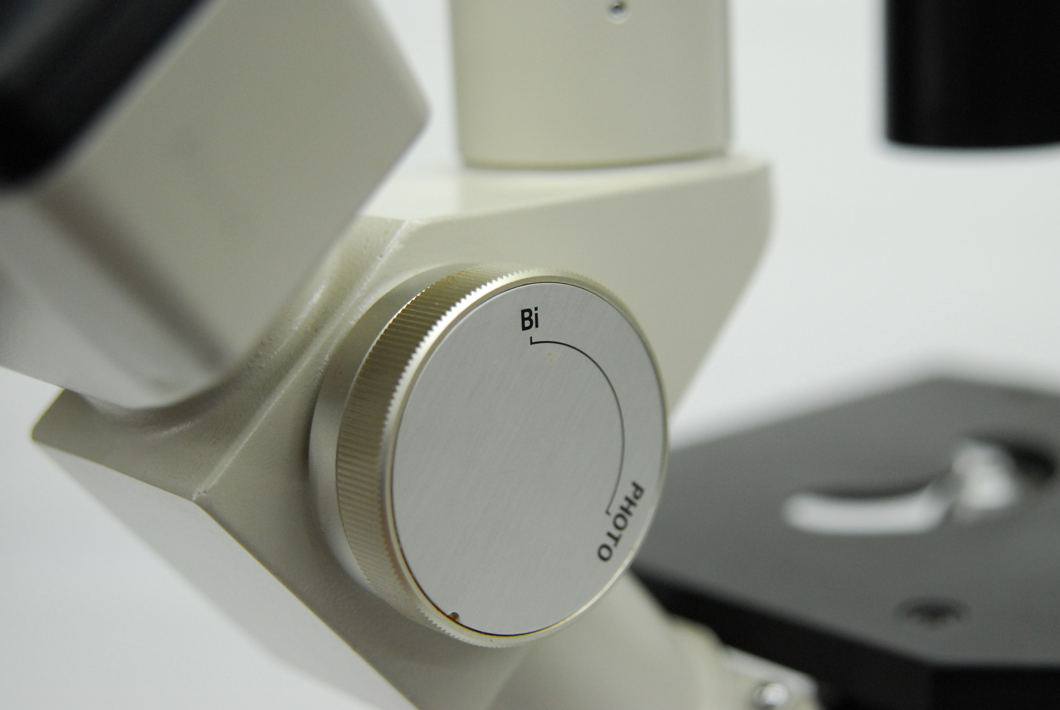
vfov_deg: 20.2
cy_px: 355
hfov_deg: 29.8
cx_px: 530
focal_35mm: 68
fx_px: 1990
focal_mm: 45
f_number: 3.5
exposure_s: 1/160
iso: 800
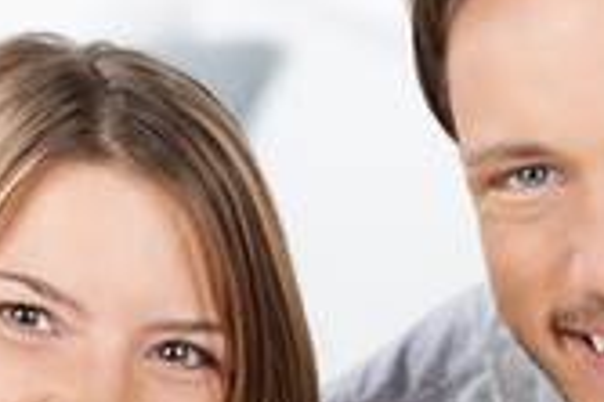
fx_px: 5129
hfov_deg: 6.7
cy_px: 282
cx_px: 293
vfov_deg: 4.5
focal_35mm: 306
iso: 80
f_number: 2.8
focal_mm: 85
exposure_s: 1/250
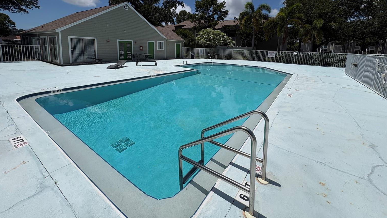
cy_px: 68
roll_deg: -1.3
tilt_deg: -5.4
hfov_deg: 99.4
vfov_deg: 64.9
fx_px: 164
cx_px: 197
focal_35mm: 16
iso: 50
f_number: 2.2
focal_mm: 2.22
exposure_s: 1/4630
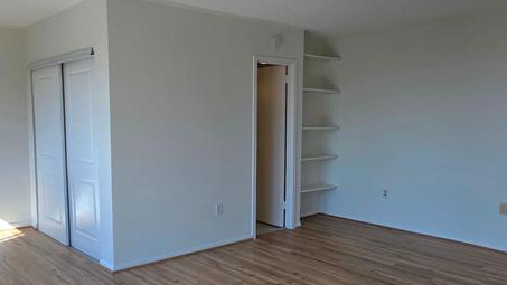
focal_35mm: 32
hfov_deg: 61.0
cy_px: 167
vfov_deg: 36.6
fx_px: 430
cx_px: 243
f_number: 1.9
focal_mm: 2.2
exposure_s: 1/556
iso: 40
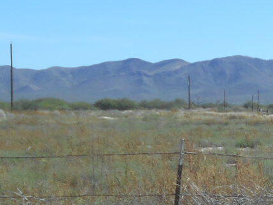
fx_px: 1089
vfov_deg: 10.7
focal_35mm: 138
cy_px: 202
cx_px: 469
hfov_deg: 13.1
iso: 80
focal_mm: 6.7
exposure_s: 1/800
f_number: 3.9
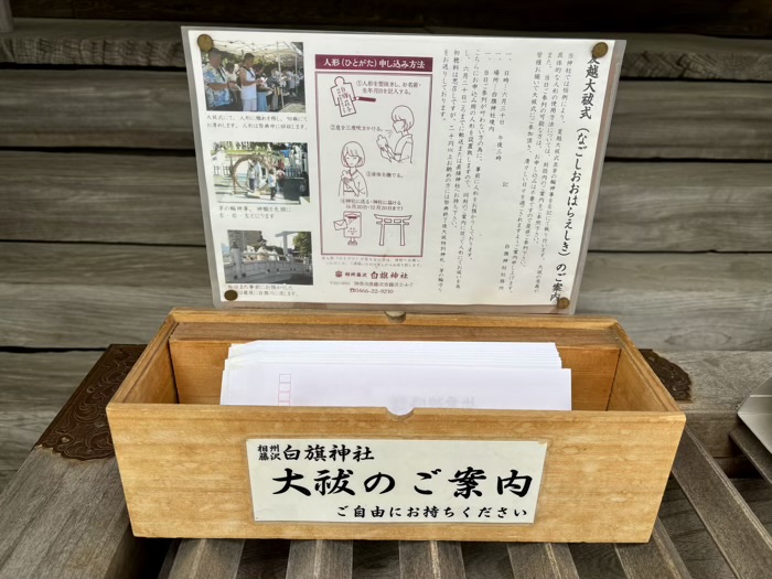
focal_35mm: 26
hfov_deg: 67.3
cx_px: 386
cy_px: 290
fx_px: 580
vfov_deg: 53.1
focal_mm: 5.96
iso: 40
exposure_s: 1/209
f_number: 1.6
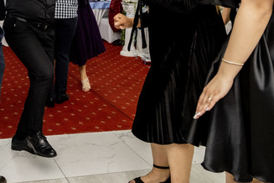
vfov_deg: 27.4
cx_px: 26
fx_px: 358
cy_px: 10
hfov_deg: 38.9
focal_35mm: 47
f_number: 2.8
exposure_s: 1/160
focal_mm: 16
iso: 1250
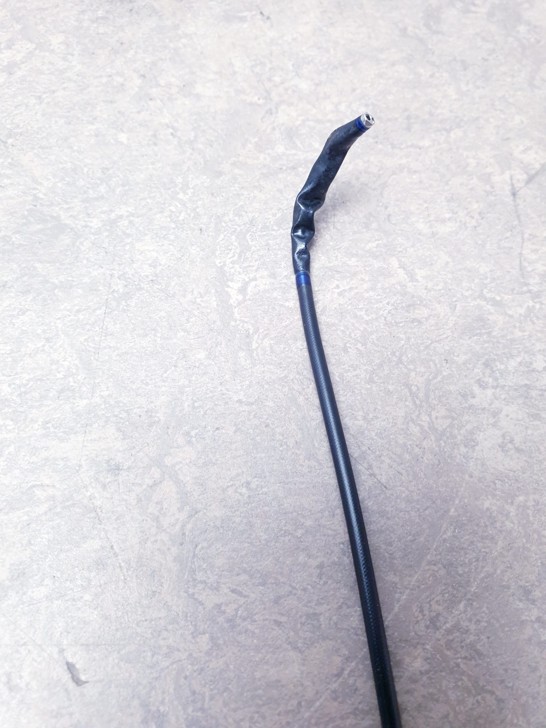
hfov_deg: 53.1
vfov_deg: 67.3
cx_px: 273
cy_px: 364
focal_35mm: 26
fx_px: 547
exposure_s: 1/50
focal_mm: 4.3
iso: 125
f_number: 2.4
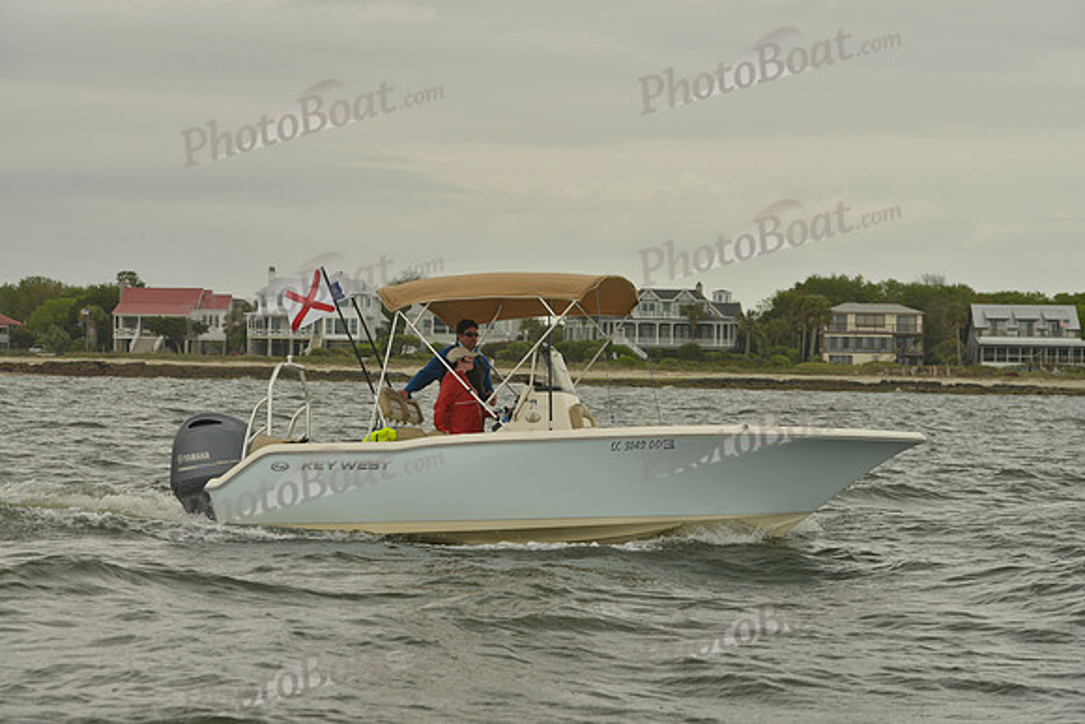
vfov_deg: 14.4
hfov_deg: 21.5
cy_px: 362
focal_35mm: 95
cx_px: 542
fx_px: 2864
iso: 280
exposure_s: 1/1250
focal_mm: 95
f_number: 7.1
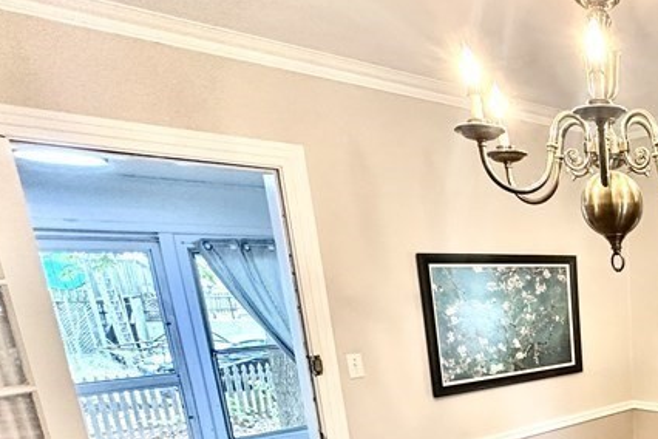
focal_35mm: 35
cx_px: 706
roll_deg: +0.8
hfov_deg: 43.5
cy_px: 439
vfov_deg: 34.4
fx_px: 640
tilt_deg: -14.6
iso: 250
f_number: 2.2
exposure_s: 1/60
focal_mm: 2.22
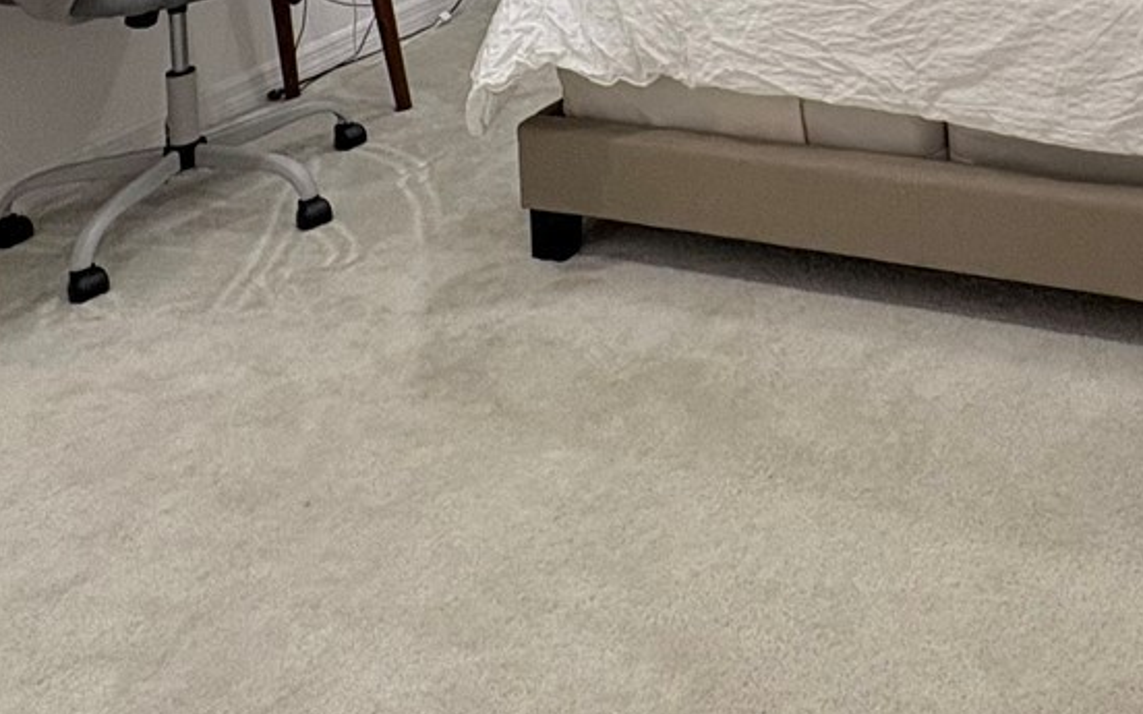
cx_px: 1054
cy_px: -416
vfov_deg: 22.9
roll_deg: +3.0
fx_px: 1339
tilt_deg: -1.5
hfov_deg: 42.0
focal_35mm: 43
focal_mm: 2.22
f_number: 2.2
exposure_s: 1/60
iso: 125
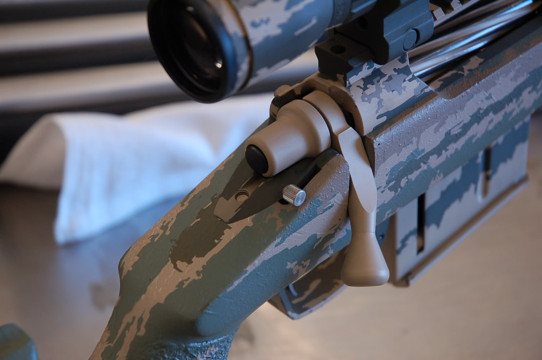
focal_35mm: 93
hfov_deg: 21.9
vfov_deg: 14.7
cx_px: 271
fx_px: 1399
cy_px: 180
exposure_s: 1/100
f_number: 4.5
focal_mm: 62
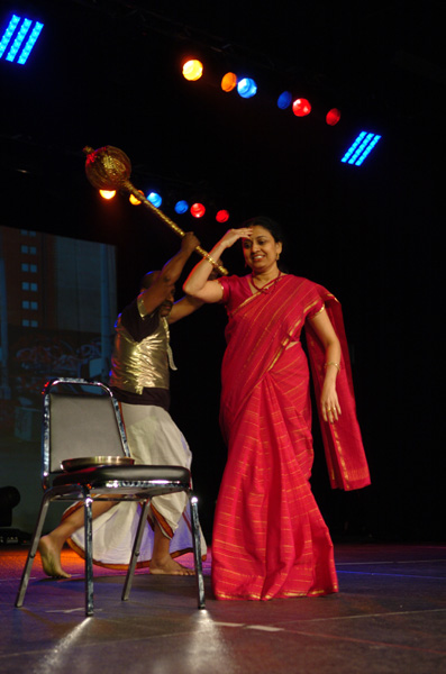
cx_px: 223
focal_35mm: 57
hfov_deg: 23.7
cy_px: 337
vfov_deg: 35.1
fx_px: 1065
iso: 400
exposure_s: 1/125
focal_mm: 38
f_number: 2.8
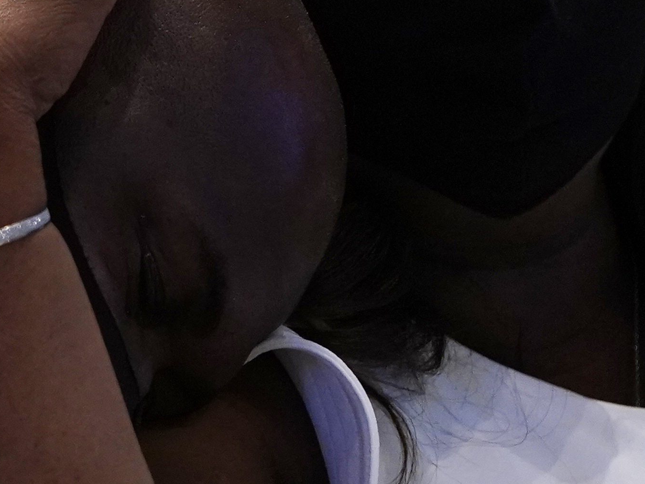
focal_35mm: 855
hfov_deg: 2.3
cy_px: 254
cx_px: -452
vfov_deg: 1.7
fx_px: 15933
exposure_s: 1/250
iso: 2500
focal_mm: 200
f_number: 2.8
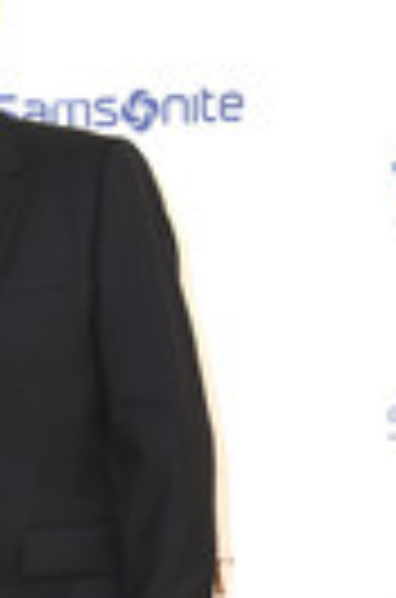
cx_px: -171
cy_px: 674
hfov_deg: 6.6
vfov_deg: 9.9
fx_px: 3400
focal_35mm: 205
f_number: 6.3
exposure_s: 1/125
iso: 320
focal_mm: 68
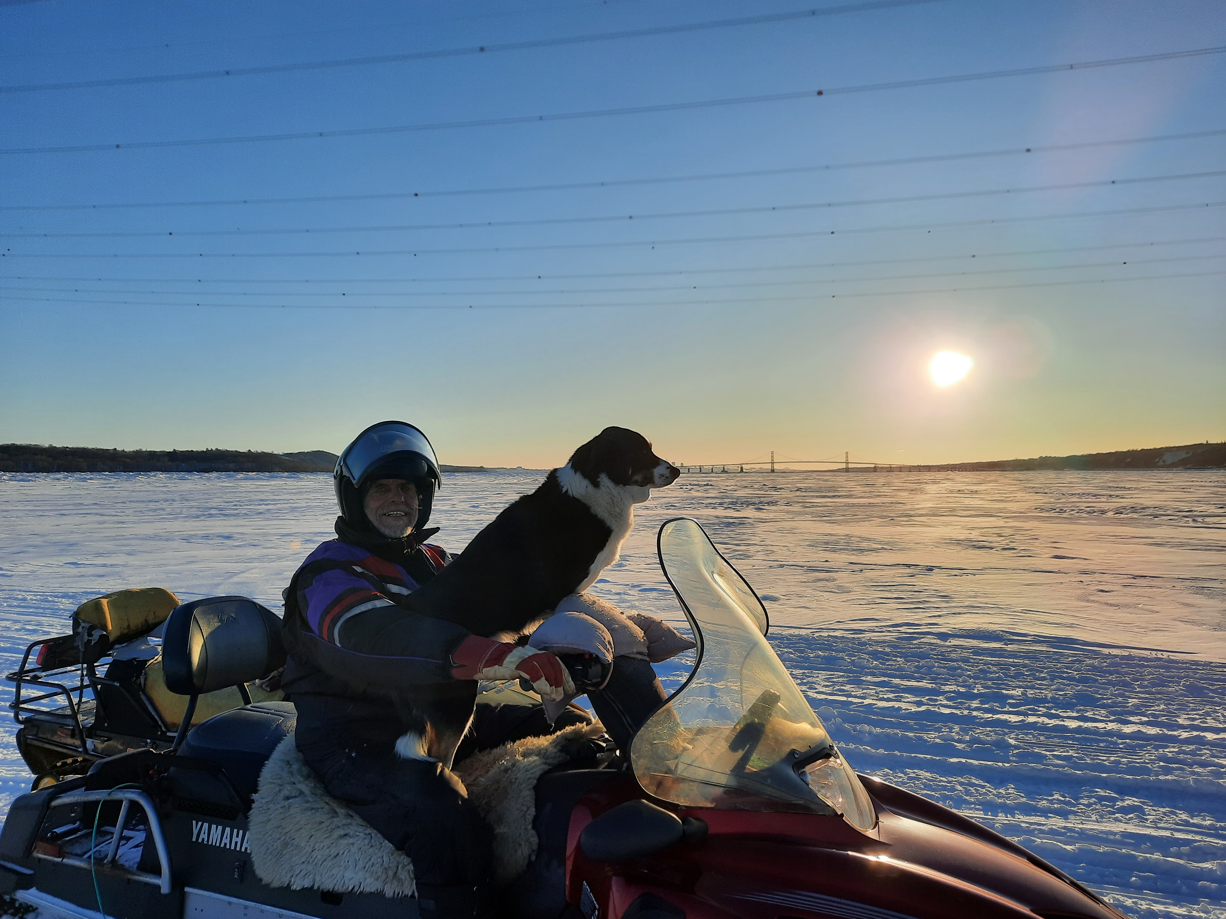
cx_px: 613
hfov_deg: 69.4
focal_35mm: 25
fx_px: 885
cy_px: 460
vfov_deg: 54.9
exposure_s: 1/1661
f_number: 2
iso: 32
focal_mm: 4.6
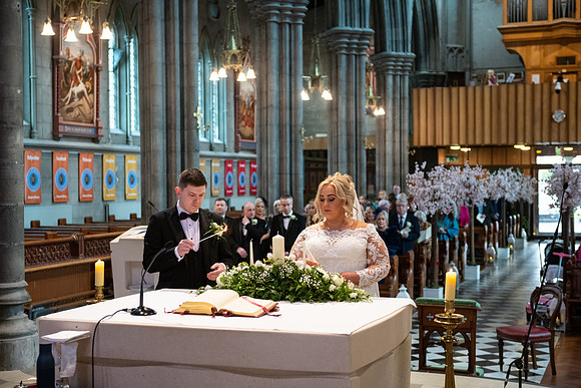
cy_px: 194
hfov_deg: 34.5
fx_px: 936
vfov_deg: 23.4
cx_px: 290
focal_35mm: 58
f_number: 3.5
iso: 1250
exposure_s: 1/160
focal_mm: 58
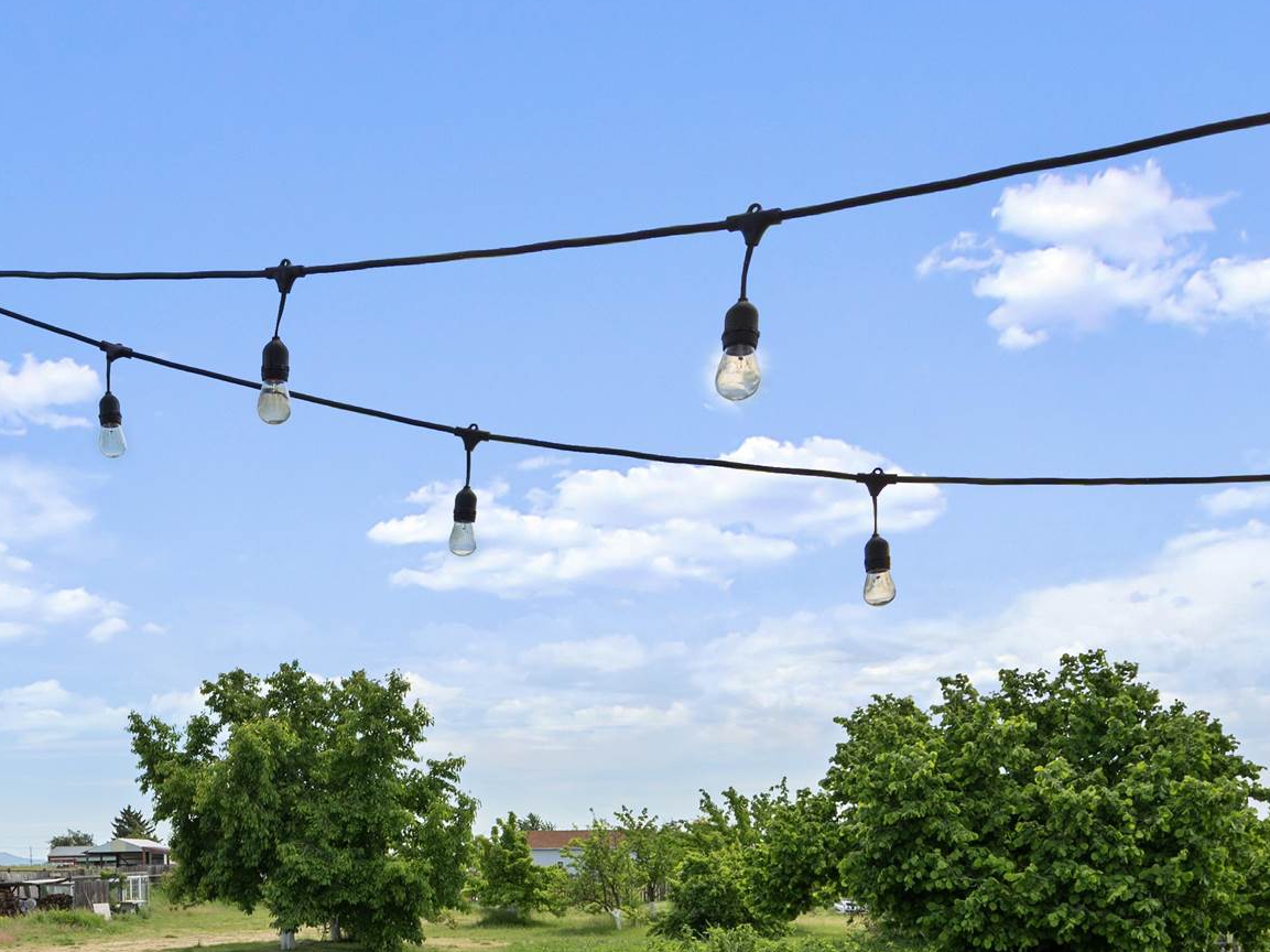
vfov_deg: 33.2
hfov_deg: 43.7
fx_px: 1504
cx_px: 260
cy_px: 866
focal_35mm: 41
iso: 100
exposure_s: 1/80
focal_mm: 16
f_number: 8
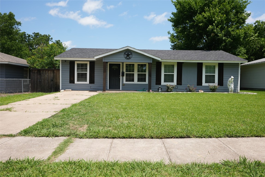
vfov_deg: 49.6
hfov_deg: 69.4
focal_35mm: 26
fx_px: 191
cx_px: 132
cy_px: 88
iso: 80
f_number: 5.6
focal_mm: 26
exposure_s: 1/320
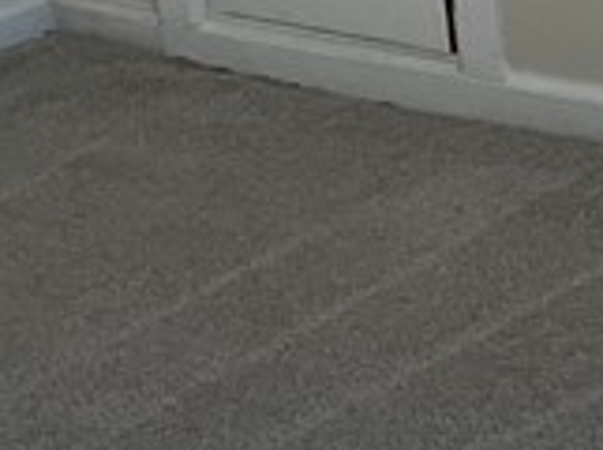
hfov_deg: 10.7
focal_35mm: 185
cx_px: 390
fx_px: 3215
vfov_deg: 7.9
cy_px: 476
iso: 16
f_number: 1.8
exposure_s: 1/344
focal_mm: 3
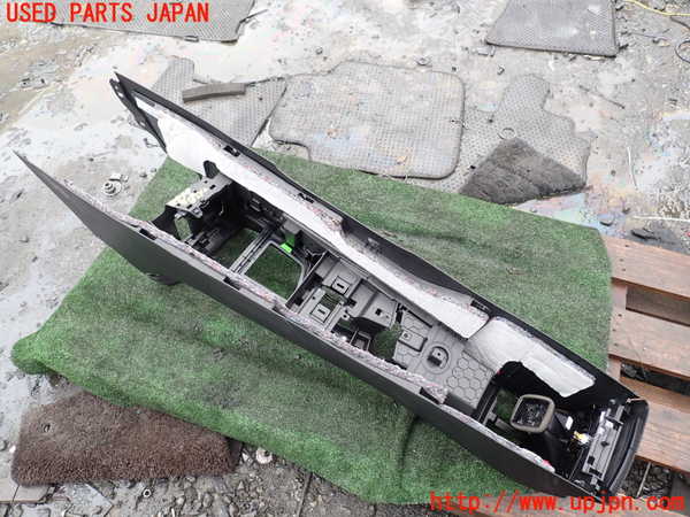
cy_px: 258
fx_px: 498
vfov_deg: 54.9
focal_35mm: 25
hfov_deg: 69.4
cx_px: 345
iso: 100
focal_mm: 4.5
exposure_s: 1/80
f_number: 2.8
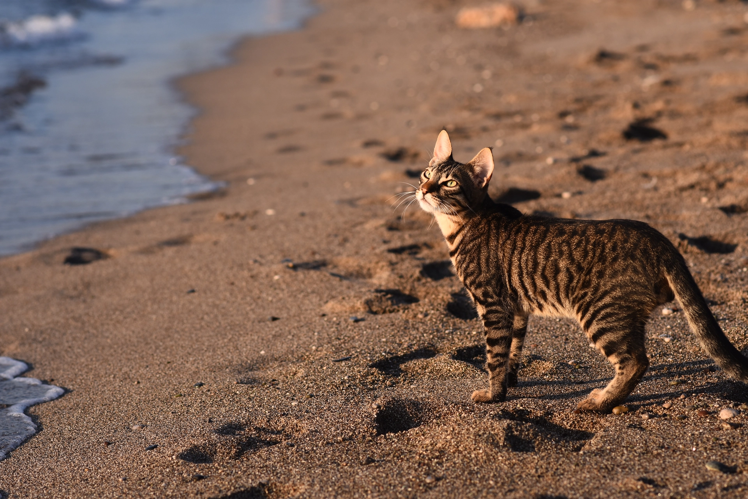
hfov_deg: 16.1
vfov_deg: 10.8
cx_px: 374
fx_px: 2649
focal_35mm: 128
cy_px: 250
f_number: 5
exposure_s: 1/640
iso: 125
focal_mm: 85
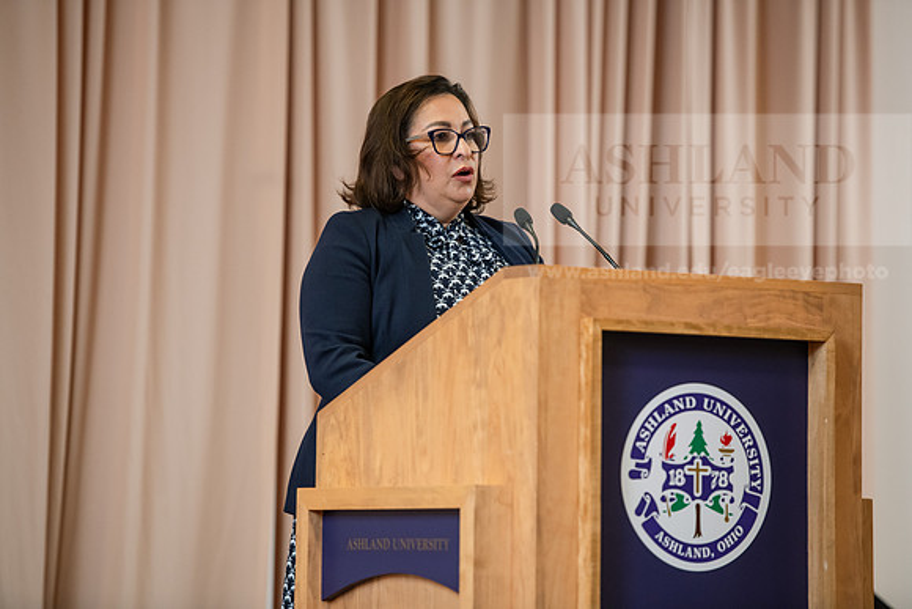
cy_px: 304
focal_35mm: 180
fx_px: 4561
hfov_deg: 11.4
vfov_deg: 7.6
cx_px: 456
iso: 1600
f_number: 3.2
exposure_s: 1/200
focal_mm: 180
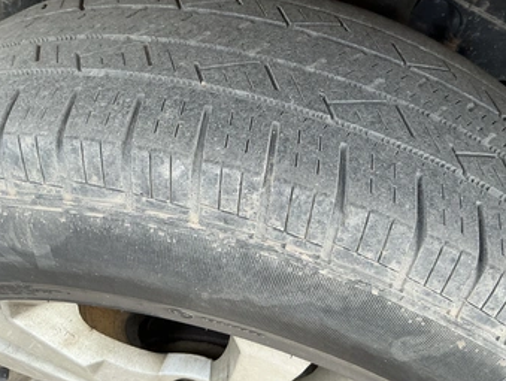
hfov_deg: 55.0
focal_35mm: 33
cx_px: 294
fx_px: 483
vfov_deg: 43.0
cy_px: 172
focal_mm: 3
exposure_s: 1/172
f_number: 1.8
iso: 25
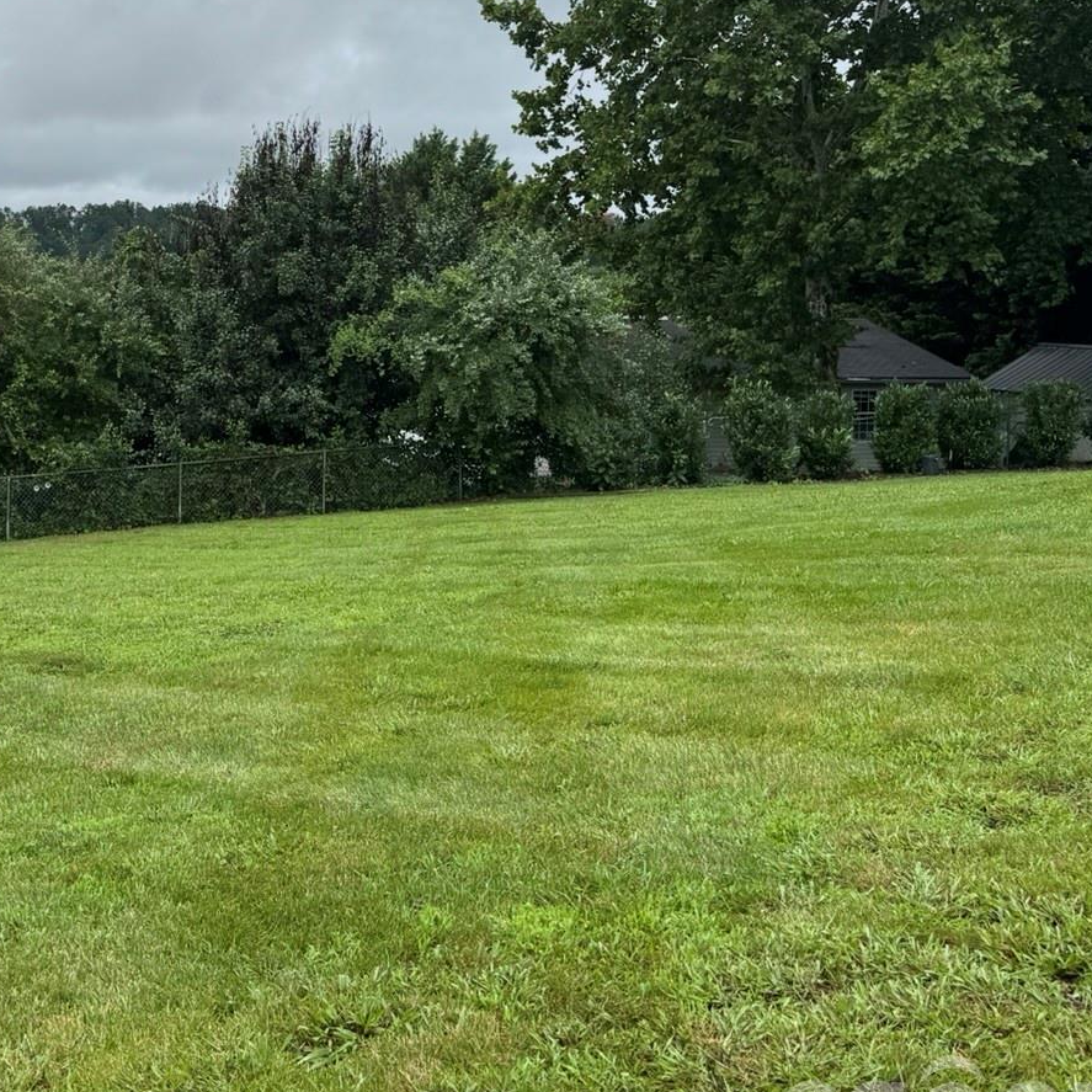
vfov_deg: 33.9
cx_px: 260
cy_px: 261
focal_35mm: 49
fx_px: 1749
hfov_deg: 33.9
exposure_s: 1/1923
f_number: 1.78
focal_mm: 6.76
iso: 80
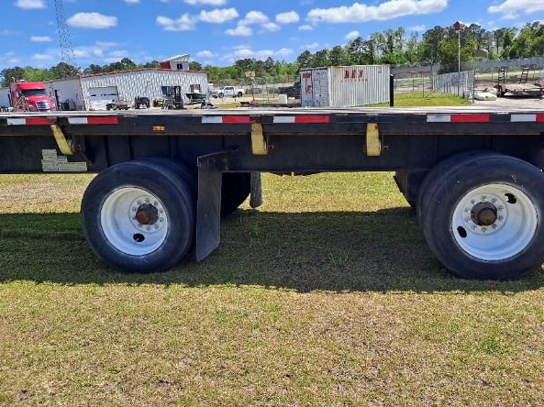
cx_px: 291
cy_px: 194
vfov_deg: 51.3
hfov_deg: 65.3
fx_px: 424
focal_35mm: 27
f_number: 2
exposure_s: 1/1056
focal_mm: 4.6
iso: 32
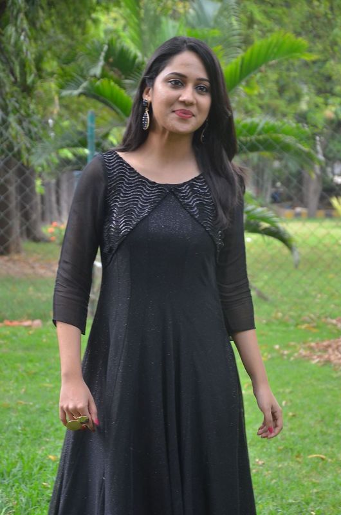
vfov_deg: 20.7
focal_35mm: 99
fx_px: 1413
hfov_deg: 13.8
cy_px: 258
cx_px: 170
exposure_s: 1/125
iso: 800
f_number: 5.3
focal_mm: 66
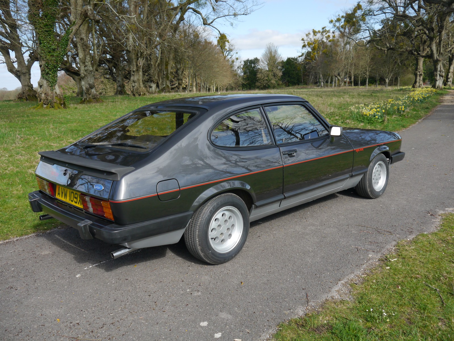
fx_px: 420
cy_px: 170
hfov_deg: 56.8
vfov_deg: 44.2
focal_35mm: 32
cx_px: 227
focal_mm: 16
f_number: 5
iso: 160
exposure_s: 1/160
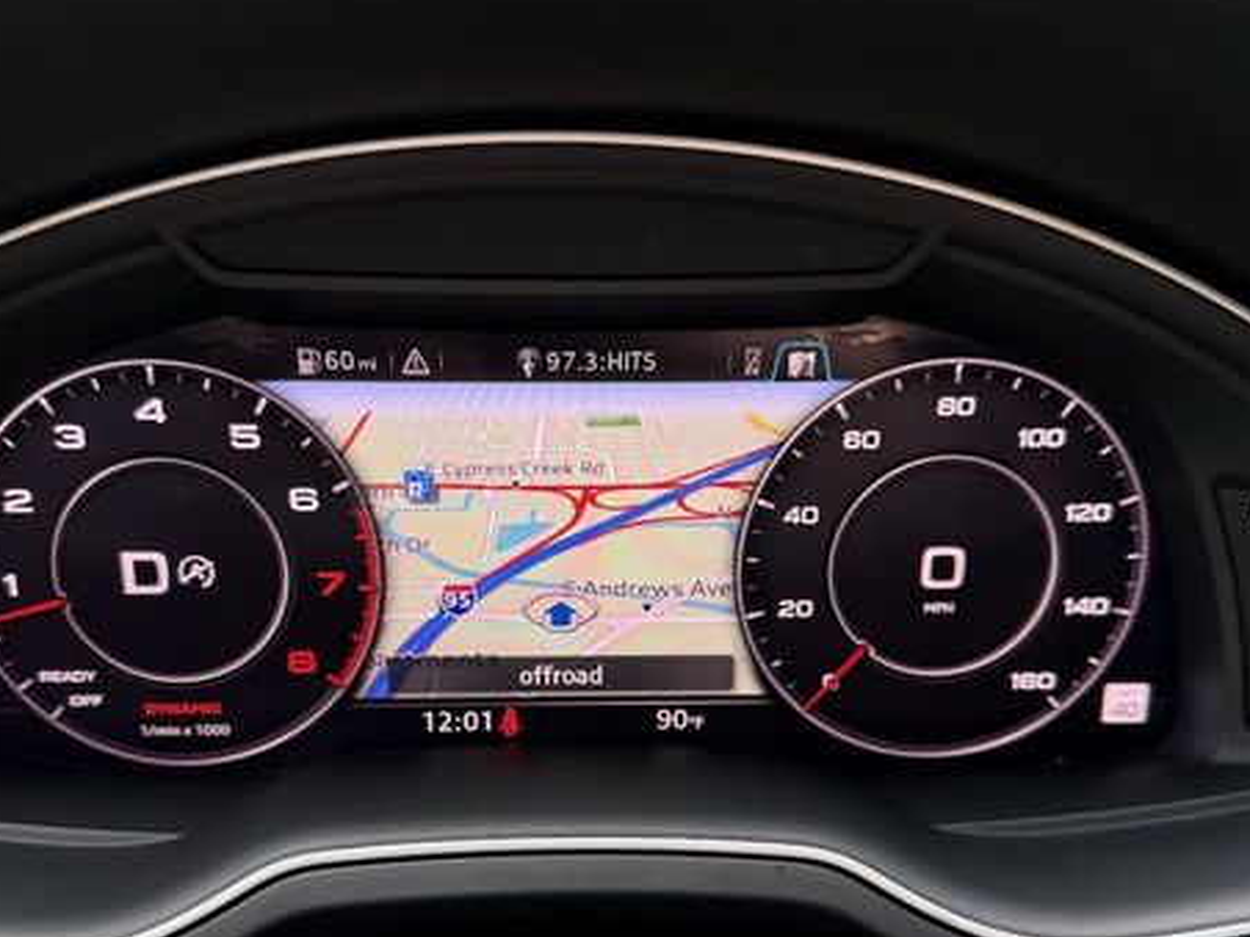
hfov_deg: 53.9
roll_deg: +0.7
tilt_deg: -23.3
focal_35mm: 34
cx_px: 597
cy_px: 622
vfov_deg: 41.3
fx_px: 1228
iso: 50
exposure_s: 1/143
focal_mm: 6.76
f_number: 1.78
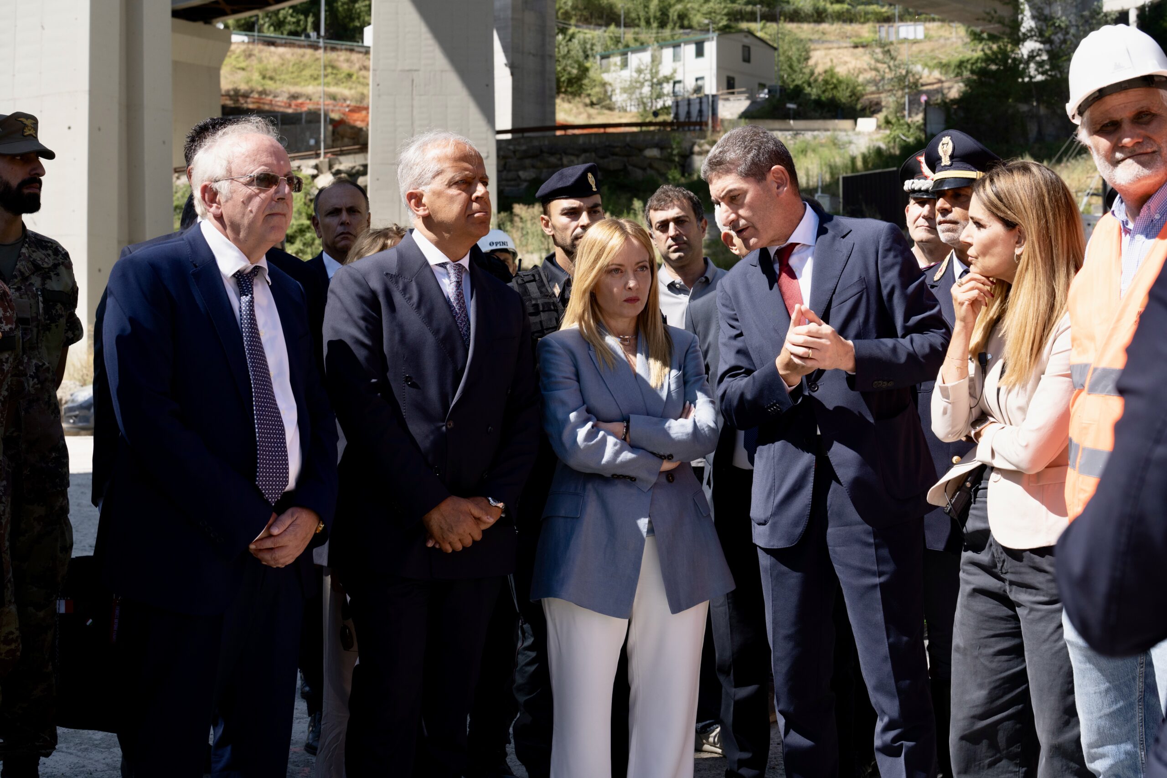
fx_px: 1621
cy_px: 389
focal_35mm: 50
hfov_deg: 39.6
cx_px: 584
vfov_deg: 27.0
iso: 320
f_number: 6.3
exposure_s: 1/640
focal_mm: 50
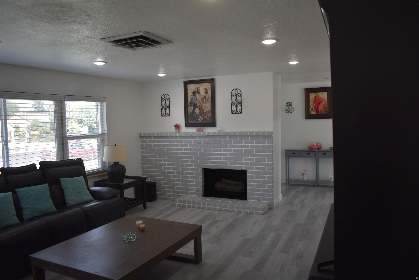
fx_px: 314
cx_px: 210
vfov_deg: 47.9
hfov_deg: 67.4
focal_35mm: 27
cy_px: 140
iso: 400
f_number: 4
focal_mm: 18
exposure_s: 1/250
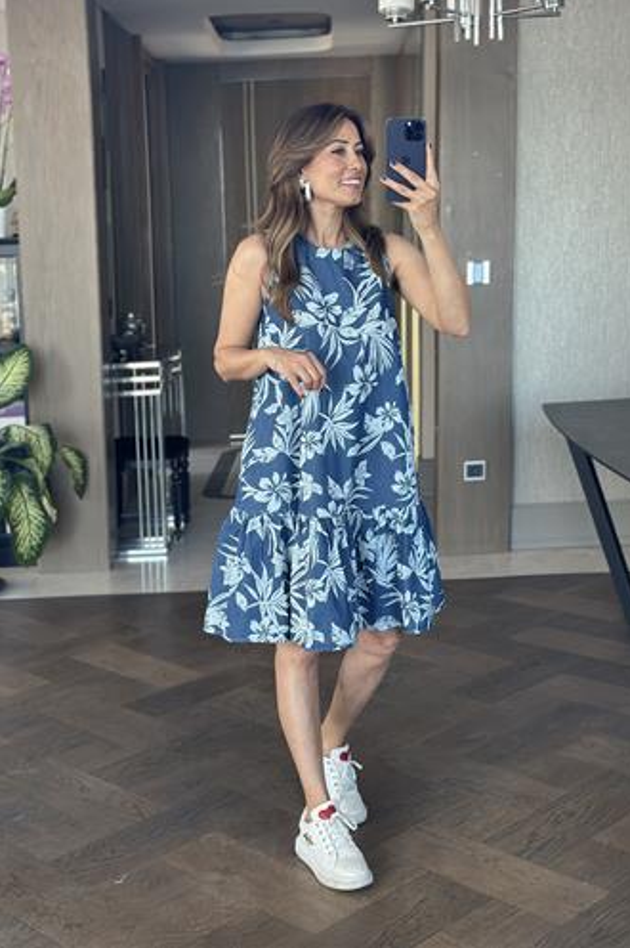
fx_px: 1341
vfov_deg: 38.9
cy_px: 466
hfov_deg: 26.4
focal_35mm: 51
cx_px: 330
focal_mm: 6.86
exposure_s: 1/74
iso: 125
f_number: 1.78
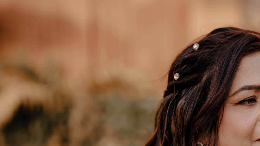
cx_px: 334
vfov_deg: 8.6
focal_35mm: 139
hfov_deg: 14.8
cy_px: 208
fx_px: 958
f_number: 1.4
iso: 64
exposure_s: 1/320
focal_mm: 50
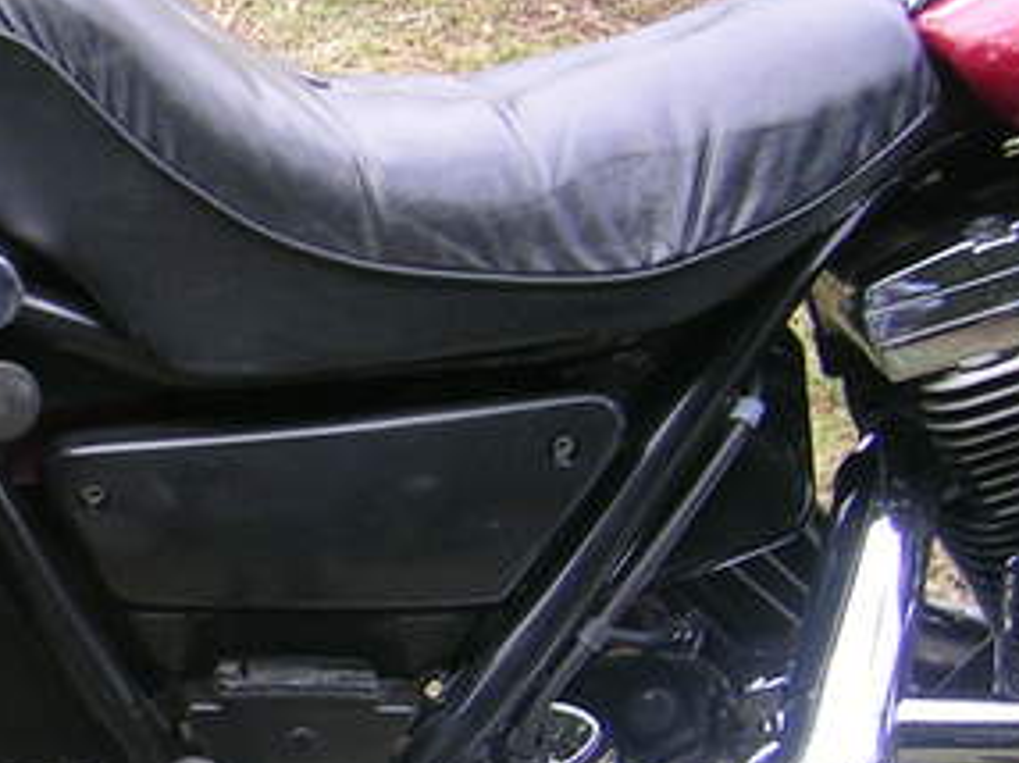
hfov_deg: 18.5
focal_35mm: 98
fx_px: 2882
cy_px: 599
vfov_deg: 15.0
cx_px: -356
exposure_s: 1/62.7
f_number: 2.8
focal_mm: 5.4
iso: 50
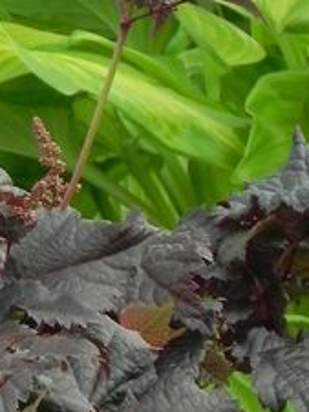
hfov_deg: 1.7
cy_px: 103
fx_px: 10452
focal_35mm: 879
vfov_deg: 2.3
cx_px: -232
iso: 160
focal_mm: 44
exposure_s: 1/100
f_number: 5.6
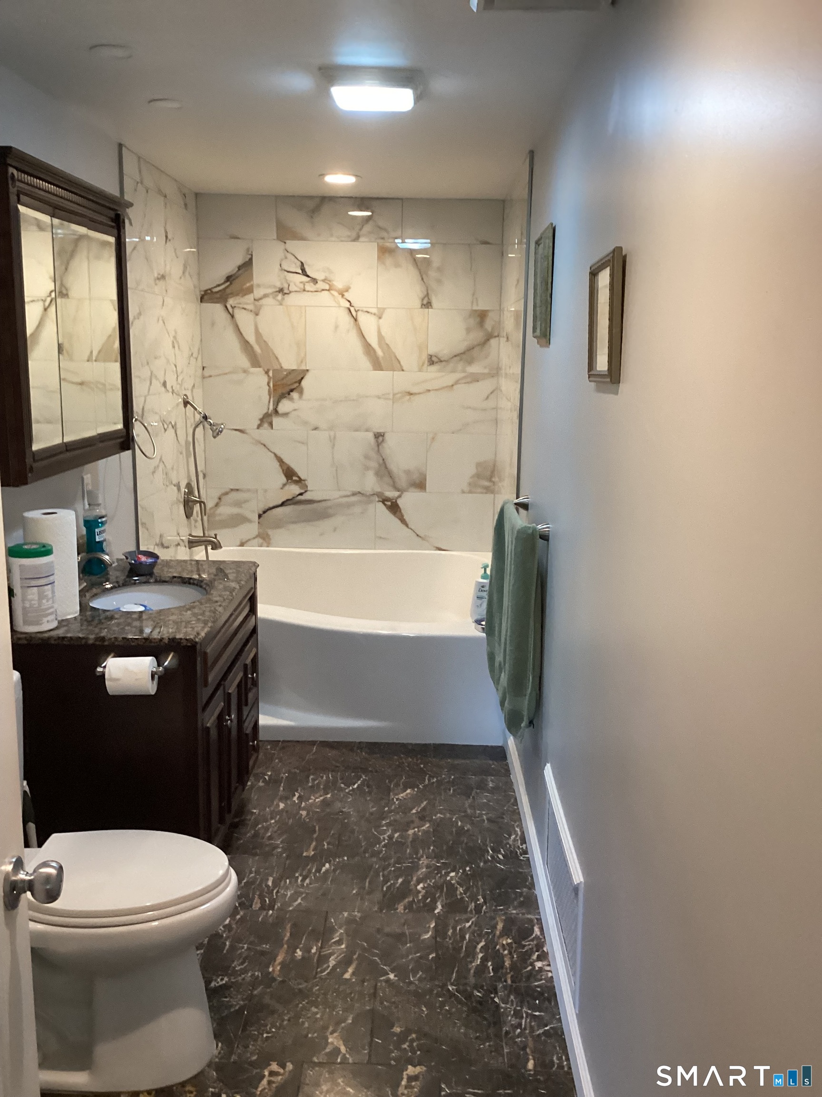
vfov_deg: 58.4
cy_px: 548
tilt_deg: -12.0
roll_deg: -1.1
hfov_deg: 45.4
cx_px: 411
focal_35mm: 31
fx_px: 982
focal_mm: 3.3
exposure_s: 1/60
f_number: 2.4
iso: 320
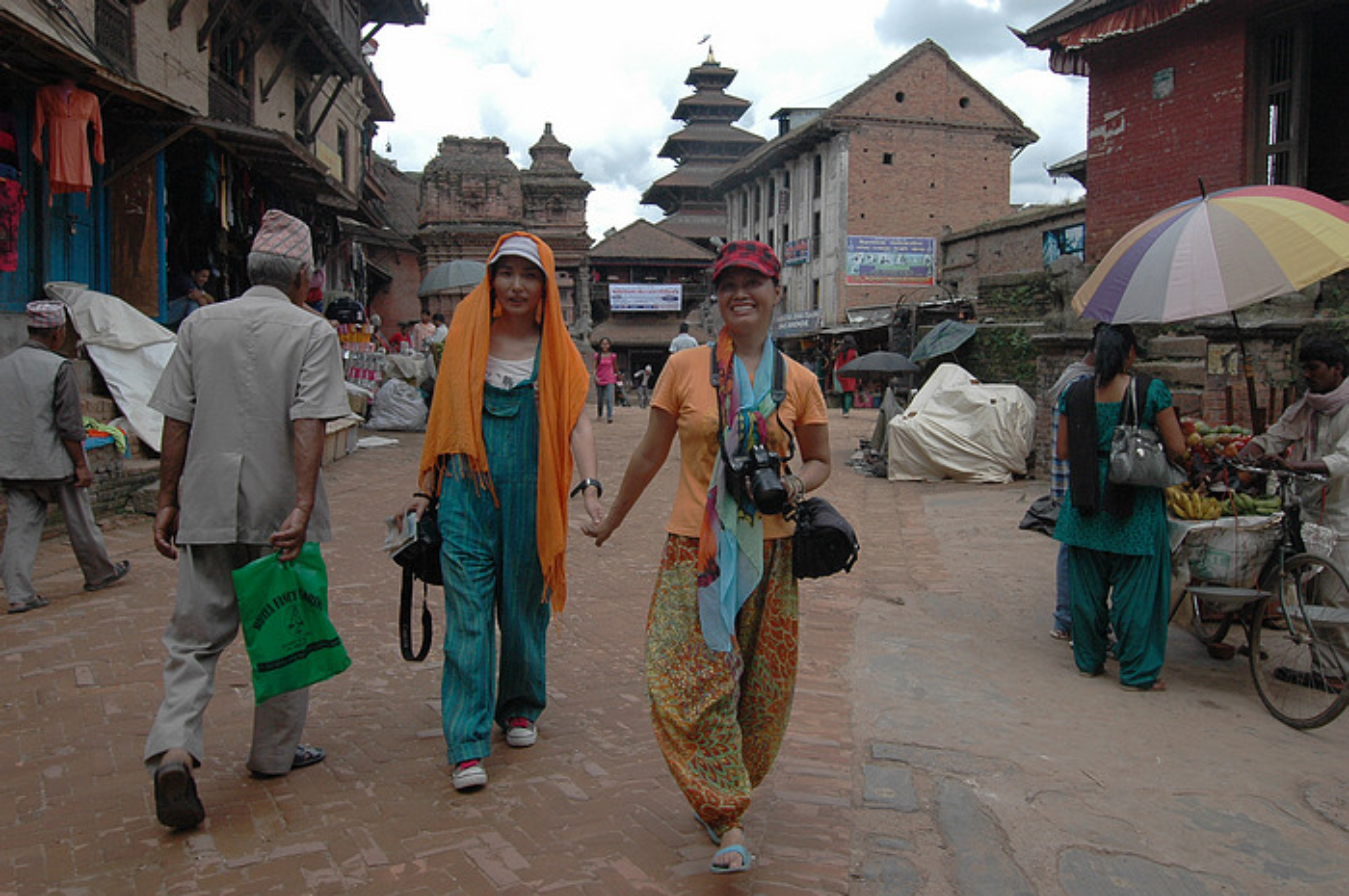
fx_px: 1123
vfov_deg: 43.5
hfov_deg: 62.0
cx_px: 674
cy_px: 448
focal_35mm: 30
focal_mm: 20
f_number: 8
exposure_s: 1/200
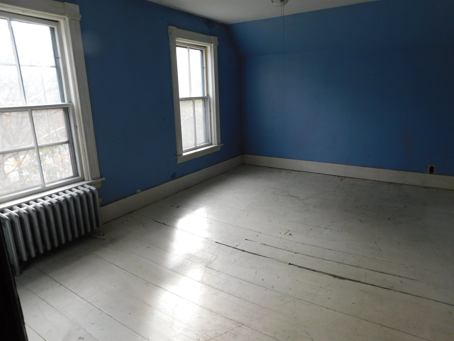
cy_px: 170
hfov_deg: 73.9
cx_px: 227
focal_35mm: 23
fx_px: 302
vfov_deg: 58.9
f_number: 3
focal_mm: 4
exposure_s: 1/80
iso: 125
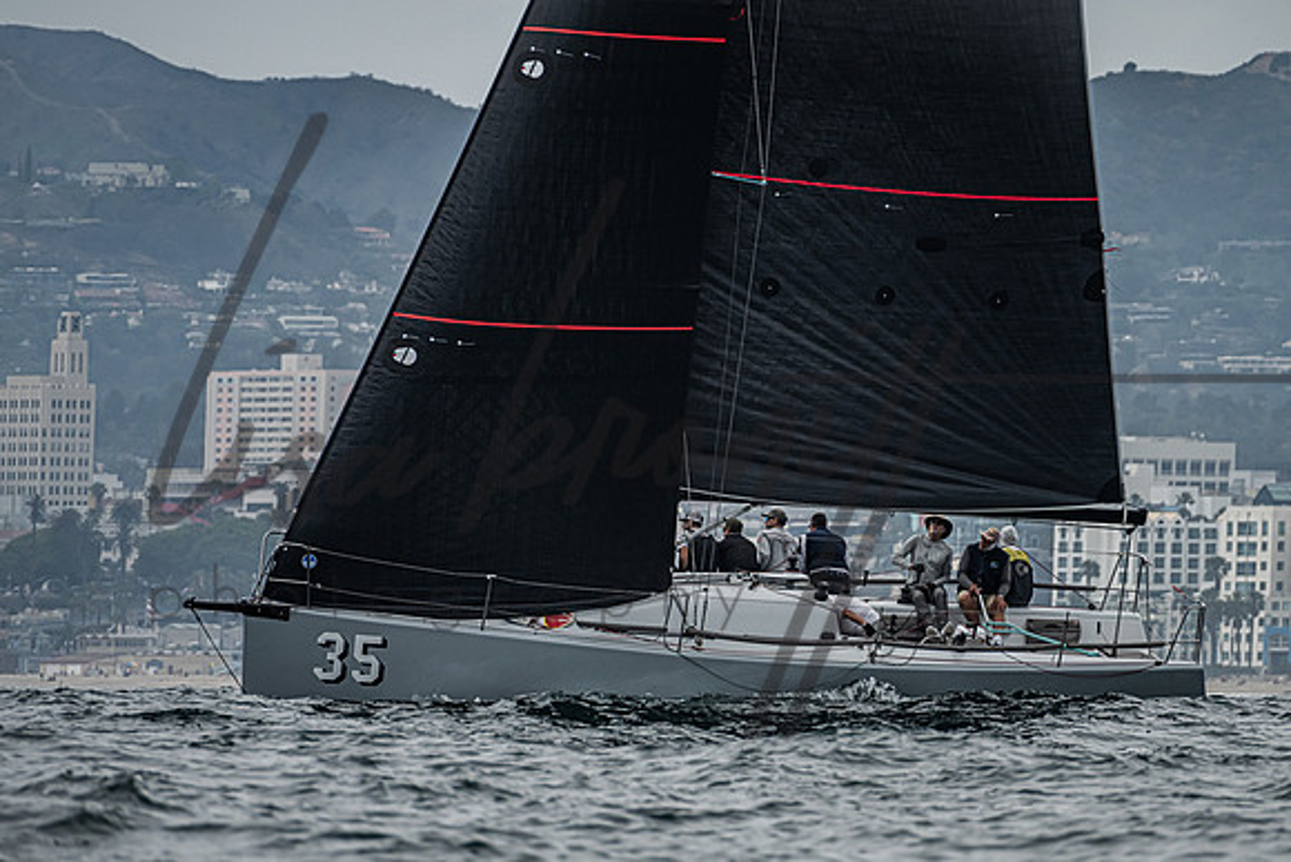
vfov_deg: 2.9
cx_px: 680
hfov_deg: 4.3
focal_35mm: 477
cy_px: 514
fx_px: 17124
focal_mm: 400
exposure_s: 1/1600
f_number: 8
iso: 320
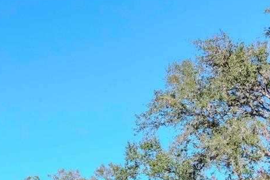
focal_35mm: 67
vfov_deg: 18.3
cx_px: -17
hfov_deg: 27.9
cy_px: 262
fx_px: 500
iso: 1000
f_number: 10
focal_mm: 13
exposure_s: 1/1250
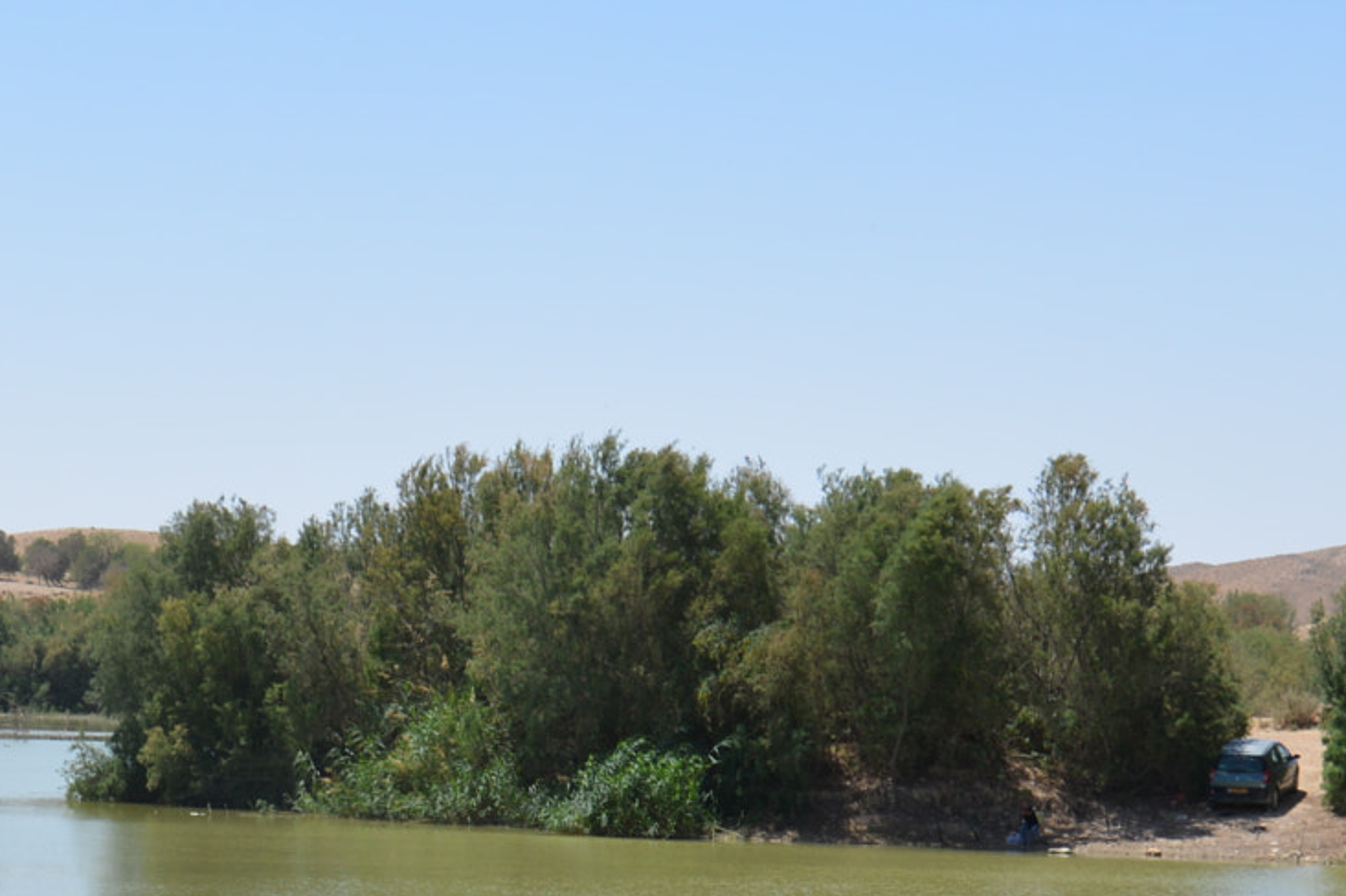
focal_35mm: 109
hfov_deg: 18.7
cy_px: 1000
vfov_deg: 12.3
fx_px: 4073
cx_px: 560
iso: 100
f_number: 8
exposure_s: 1/250
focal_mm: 26
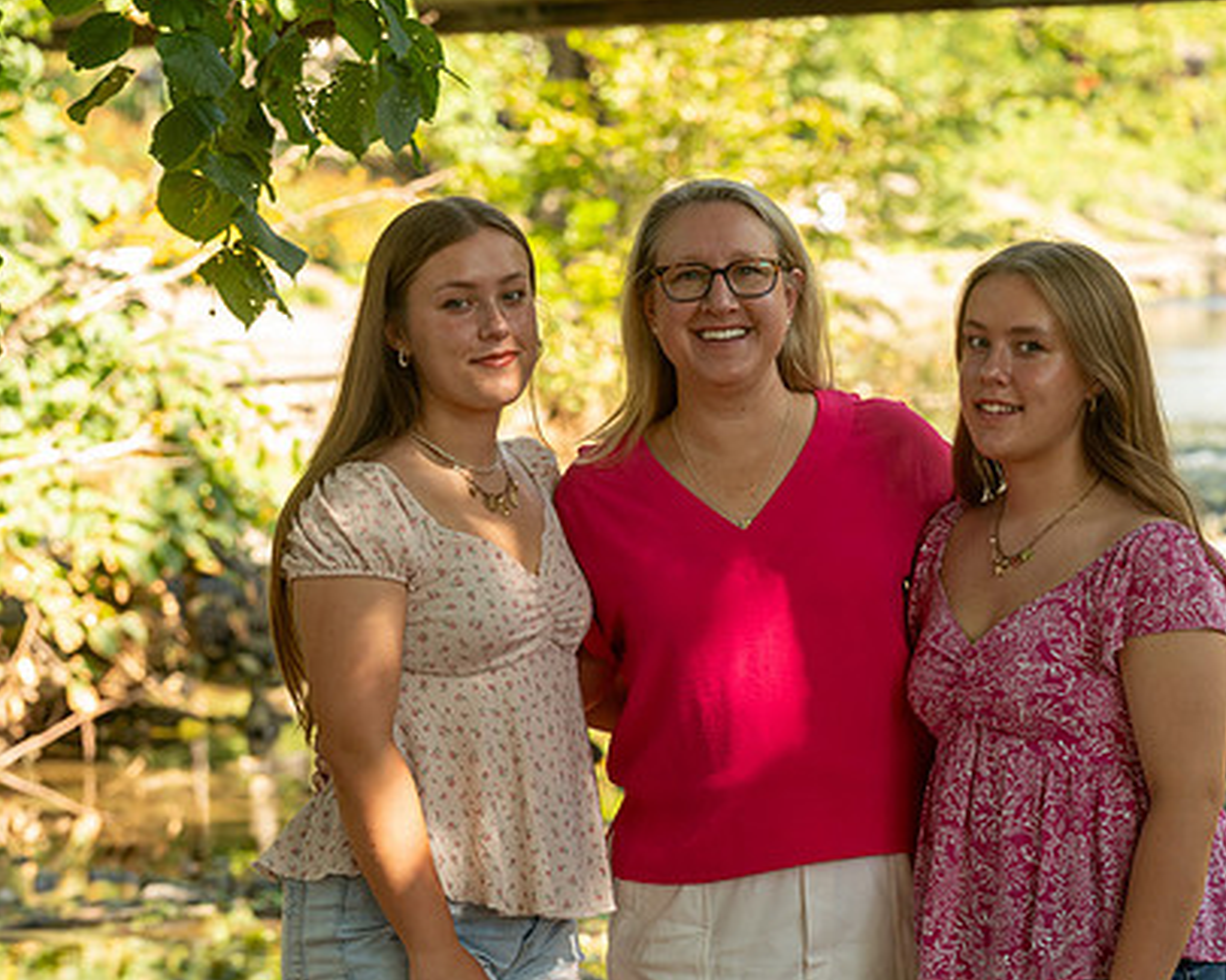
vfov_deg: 10.9
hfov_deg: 13.7
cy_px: 560
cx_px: 775
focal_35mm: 141
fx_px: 5116
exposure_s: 1/80
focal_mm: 105
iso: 250
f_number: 5
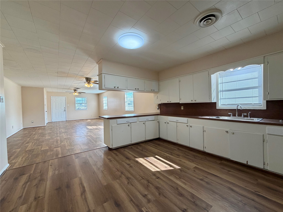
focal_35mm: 14
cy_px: 106
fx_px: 114
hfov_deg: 102.1
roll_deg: +2.3
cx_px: 142
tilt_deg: -0.9
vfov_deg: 85.7
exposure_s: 1/120
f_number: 2.2
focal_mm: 2.22
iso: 125
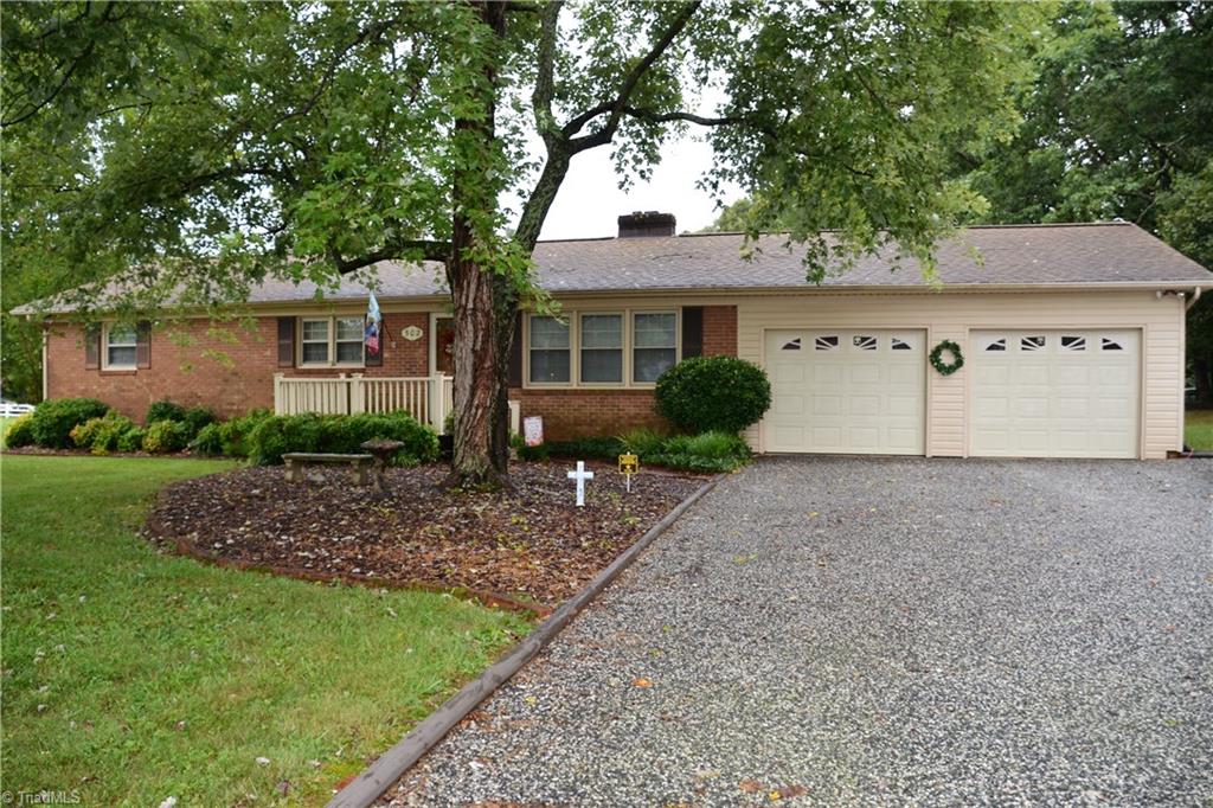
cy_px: 404
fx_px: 909
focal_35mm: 27
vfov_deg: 47.9
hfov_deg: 67.4
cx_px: 606
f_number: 4
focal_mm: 18
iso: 140
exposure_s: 1/125
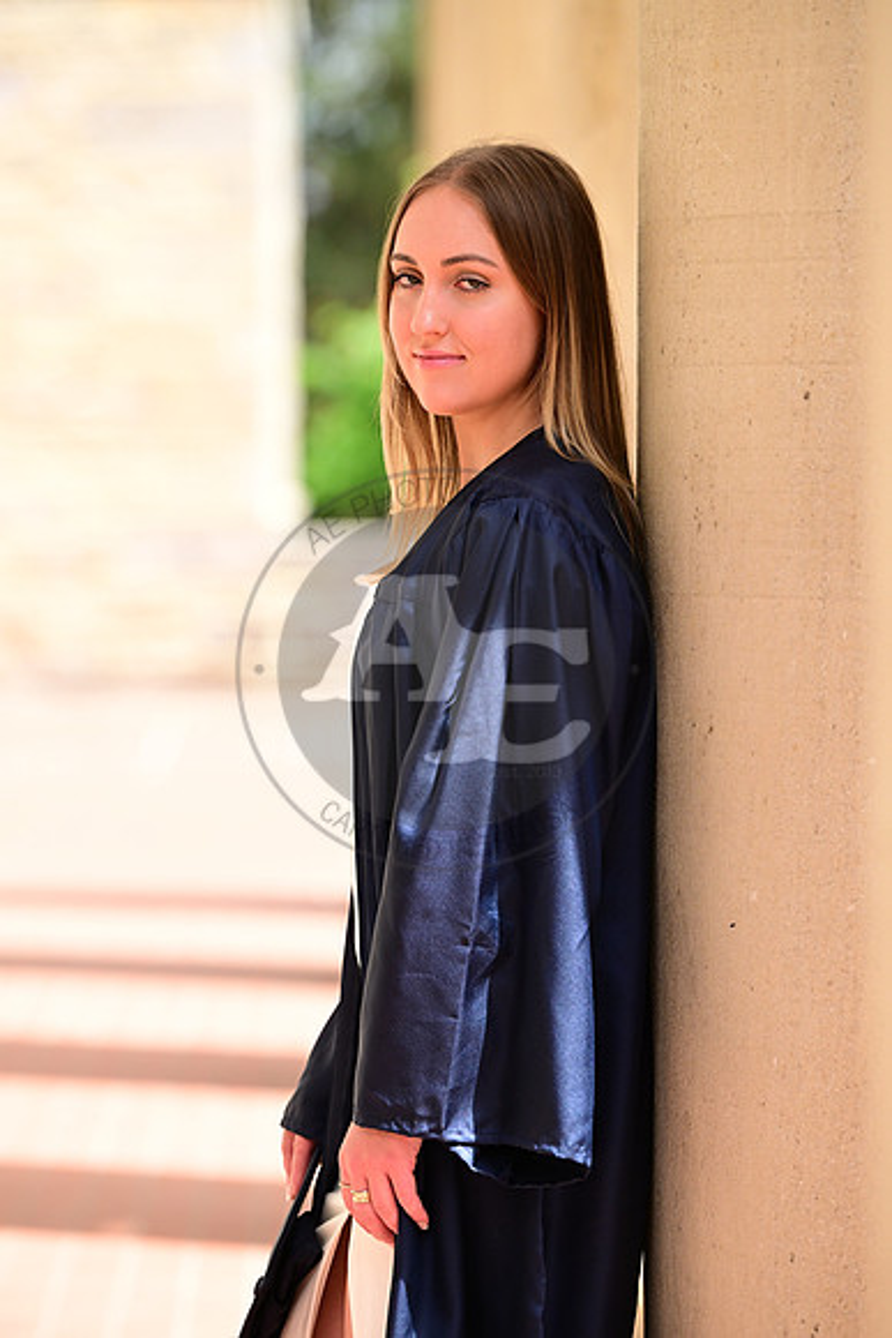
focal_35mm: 200
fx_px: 7428
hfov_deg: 6.9
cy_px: 669
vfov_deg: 10.3
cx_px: 446
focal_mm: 200
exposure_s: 1/2500
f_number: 4.5
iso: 1250
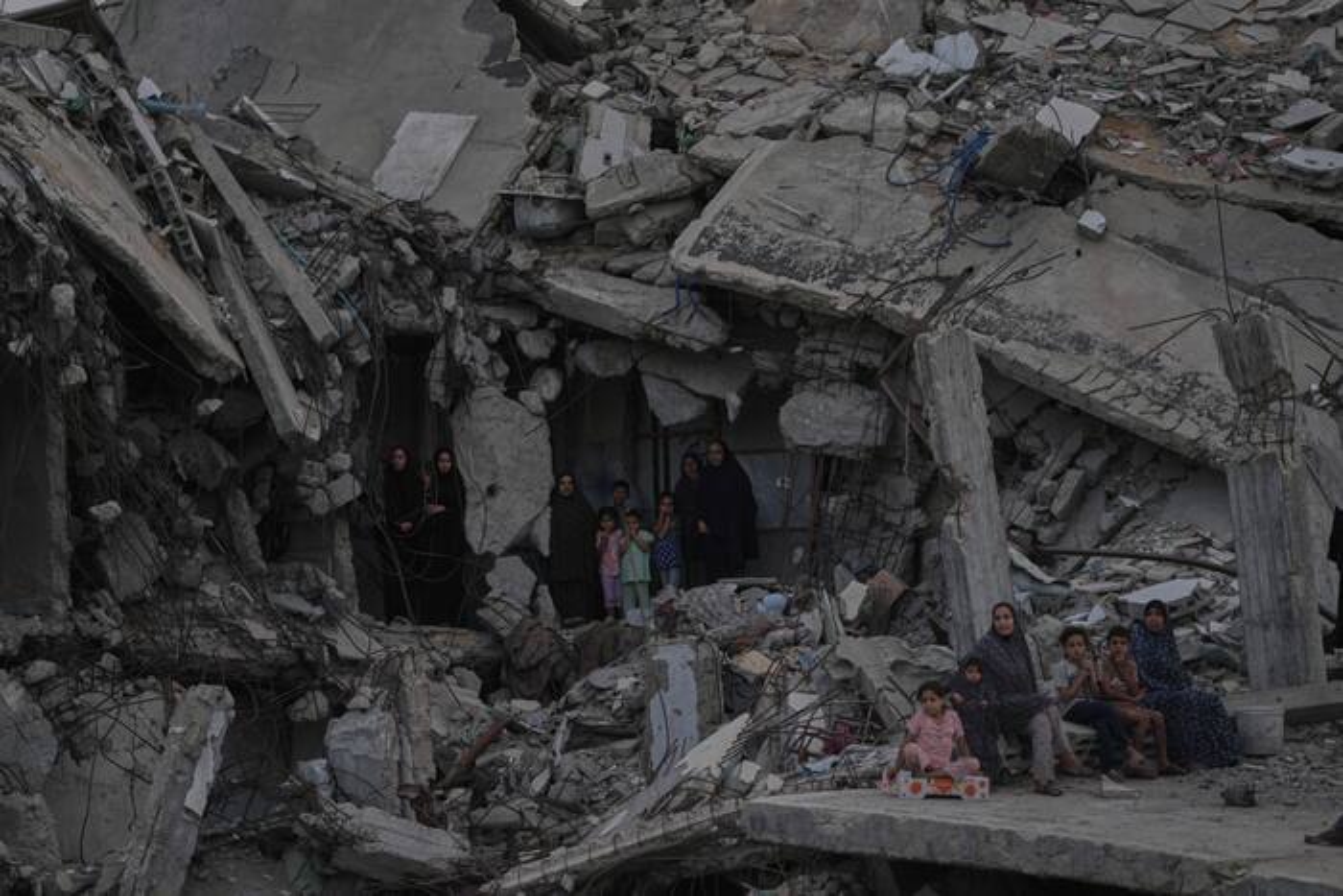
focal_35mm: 168
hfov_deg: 12.2
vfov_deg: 8.2
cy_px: 448
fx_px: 6268
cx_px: 672
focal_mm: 168
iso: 320
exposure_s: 1/3200
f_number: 2.8
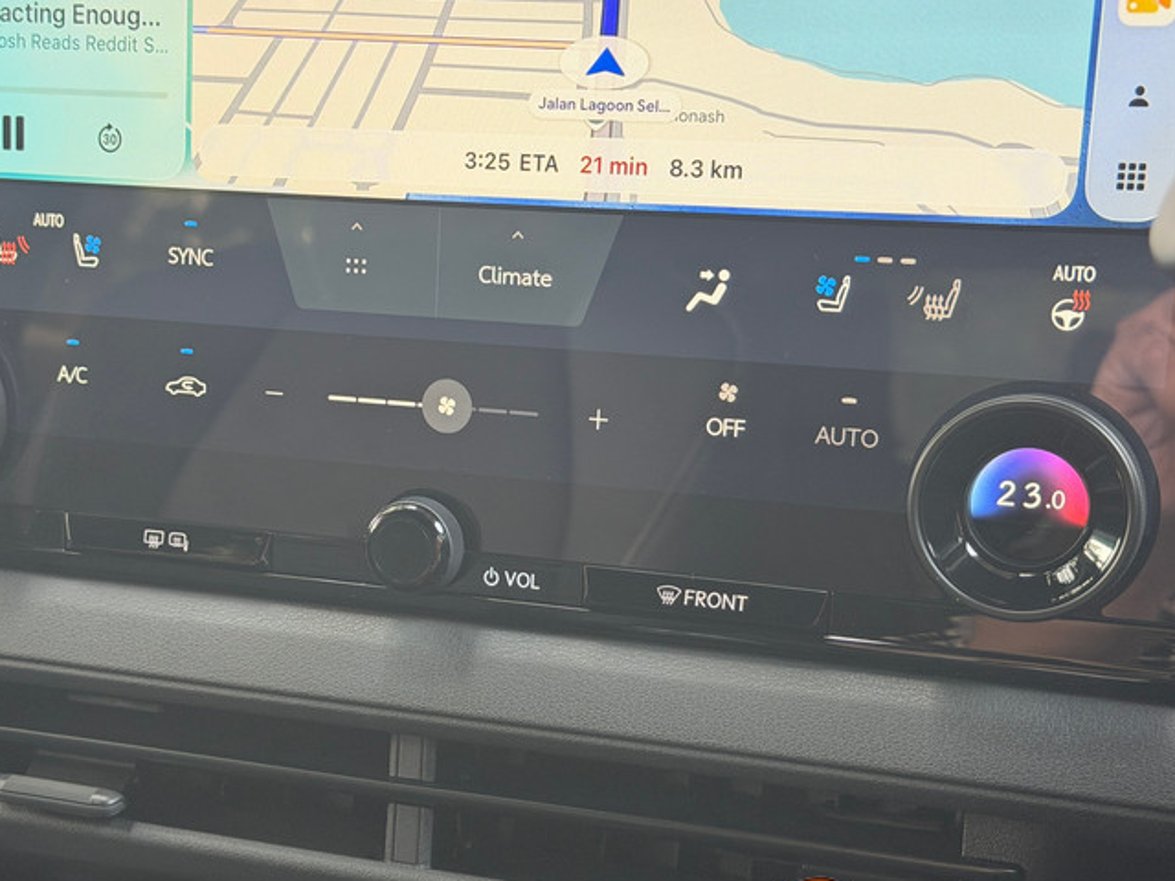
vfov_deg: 23.2
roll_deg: +1.0
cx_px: 510
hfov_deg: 30.7
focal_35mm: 63
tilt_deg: -19.1
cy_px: 560
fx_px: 2138
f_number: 1.78
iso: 100
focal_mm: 6.76
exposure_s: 1/60
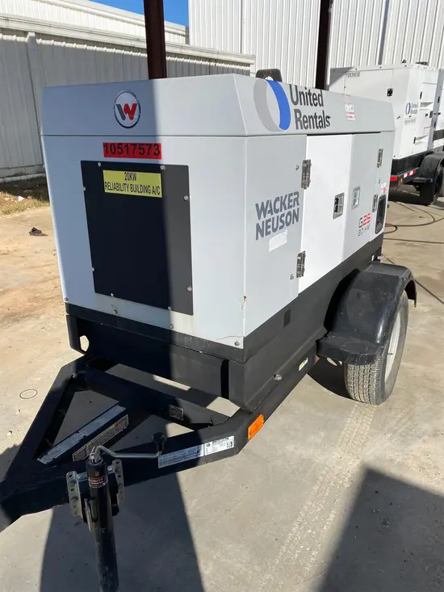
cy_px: 296
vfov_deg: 67.3
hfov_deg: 53.1
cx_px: 222
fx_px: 445
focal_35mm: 26
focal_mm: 4.25
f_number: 1.8
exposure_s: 1/4808
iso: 32
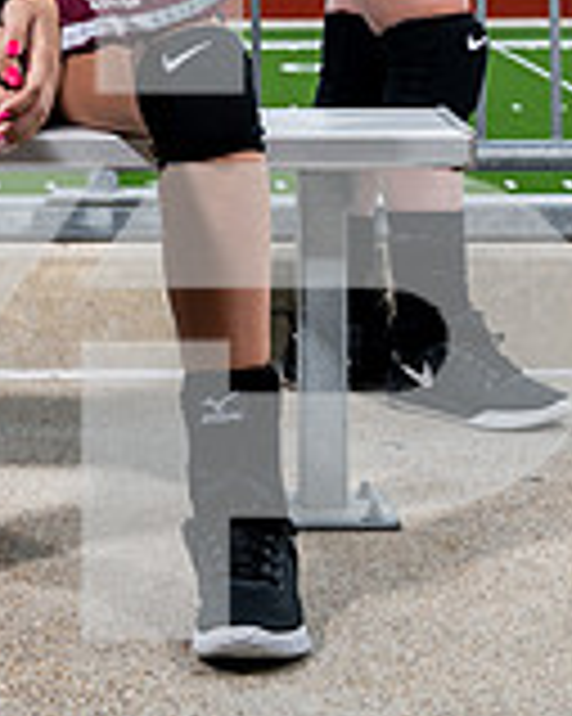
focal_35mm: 123
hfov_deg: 12.4
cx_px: 9
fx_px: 2605
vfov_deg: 15.1
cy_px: -142
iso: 100
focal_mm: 36
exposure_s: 1/125
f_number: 8
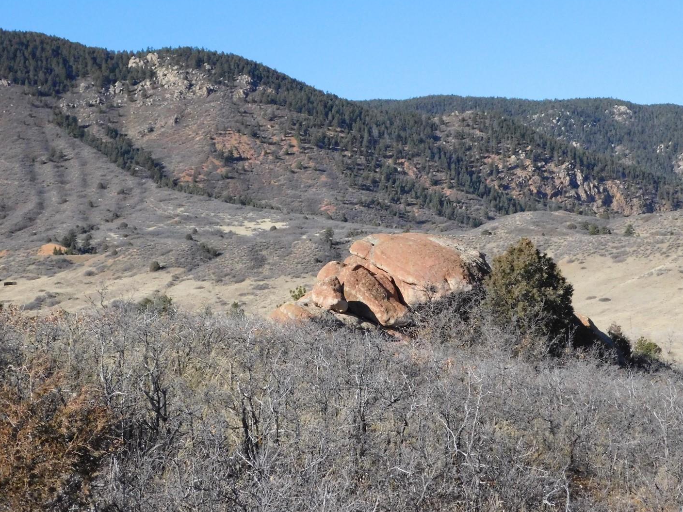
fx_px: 1480
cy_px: 230
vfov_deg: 19.6
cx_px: 372
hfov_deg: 26.0
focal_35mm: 75
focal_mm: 11.7
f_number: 8.4
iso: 800
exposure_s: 1/1000
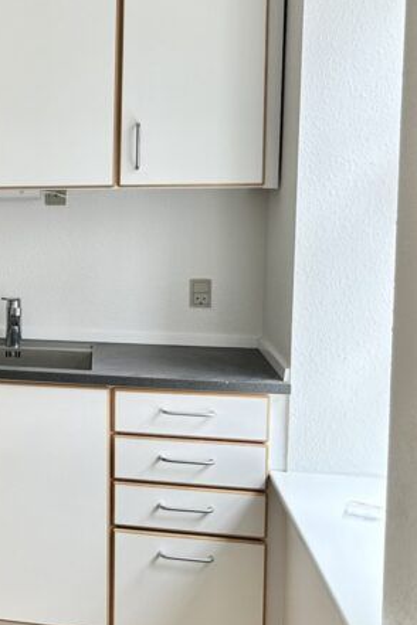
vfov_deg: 34.4
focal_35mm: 58
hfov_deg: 19.8
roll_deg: +0.5
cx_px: -237
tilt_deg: -3.9
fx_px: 1008
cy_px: 266
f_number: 1.78
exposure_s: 1/121
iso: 80
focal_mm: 6.86
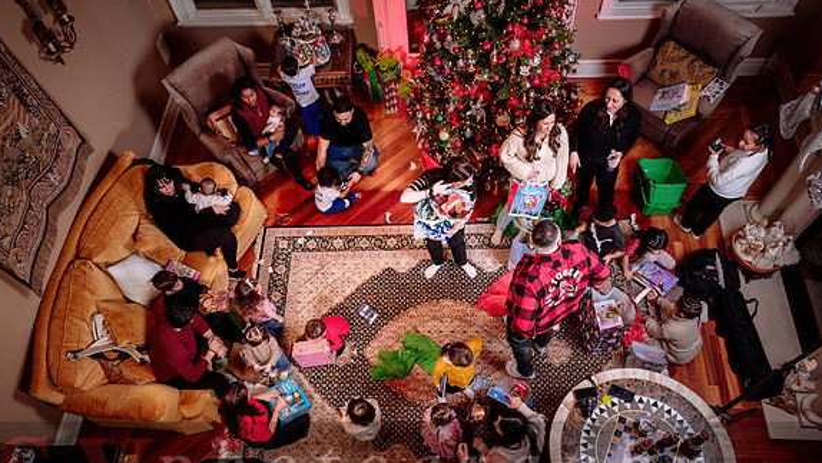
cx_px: 410
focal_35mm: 28
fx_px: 610
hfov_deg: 67.9
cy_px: 282
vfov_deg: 41.3
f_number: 5
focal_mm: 25.5
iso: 200
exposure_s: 1/60
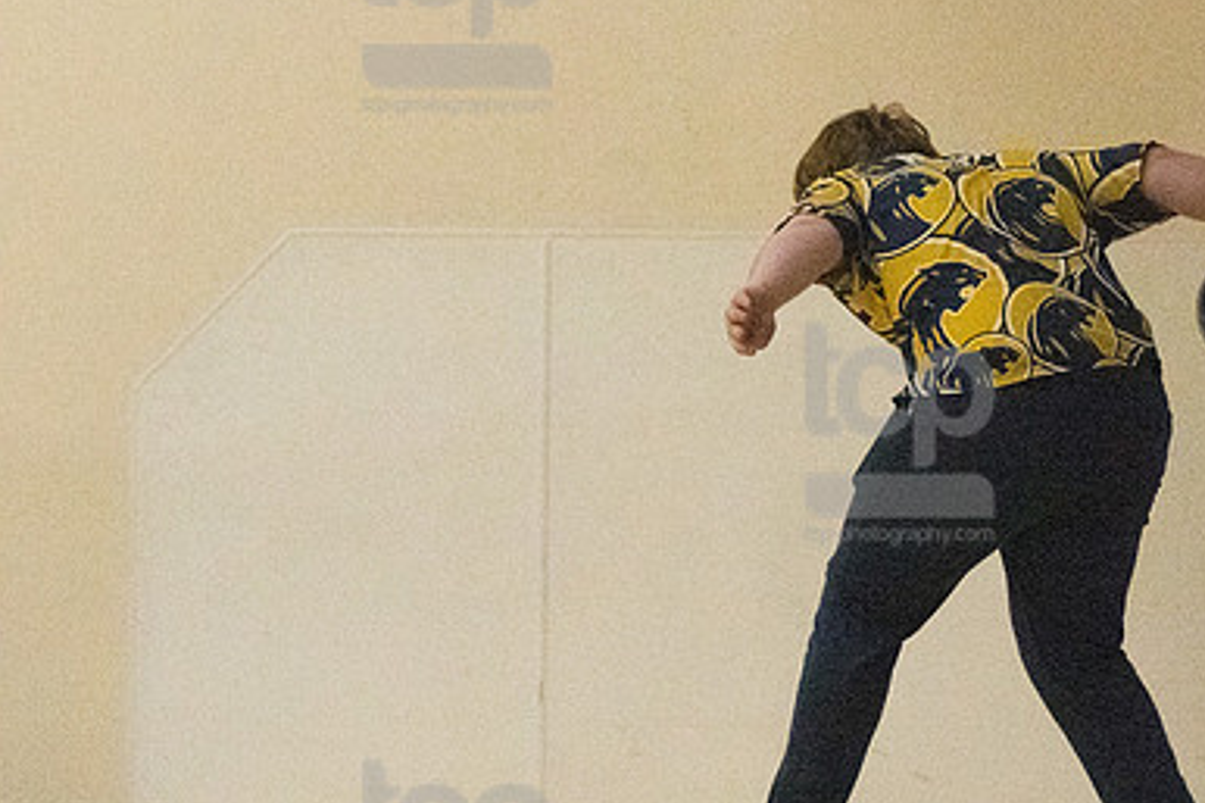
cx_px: 899
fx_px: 9803
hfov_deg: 7.0
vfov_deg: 4.7
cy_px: 434
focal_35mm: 293
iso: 10000
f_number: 4.5
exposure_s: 1/1250
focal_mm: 130
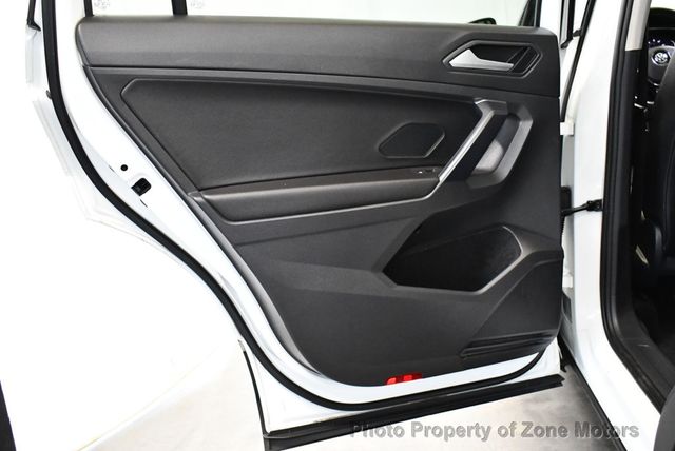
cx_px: 338
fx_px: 676
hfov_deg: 53.1
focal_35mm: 36
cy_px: 226
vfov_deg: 36.9
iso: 3200
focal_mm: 18
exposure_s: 1/80
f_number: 3.5
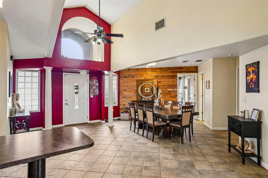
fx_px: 149
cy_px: 89
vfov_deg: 61.9
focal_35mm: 20
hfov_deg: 84.0
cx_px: 134
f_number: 9
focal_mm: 20
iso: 400
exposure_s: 1/8
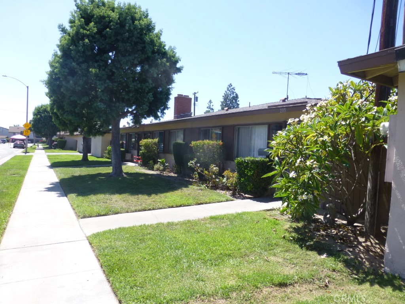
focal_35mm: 24
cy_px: 152
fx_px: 281
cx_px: 202
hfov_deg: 71.6
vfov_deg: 56.8
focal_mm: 4.3
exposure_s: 1/500
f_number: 3.3
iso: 100
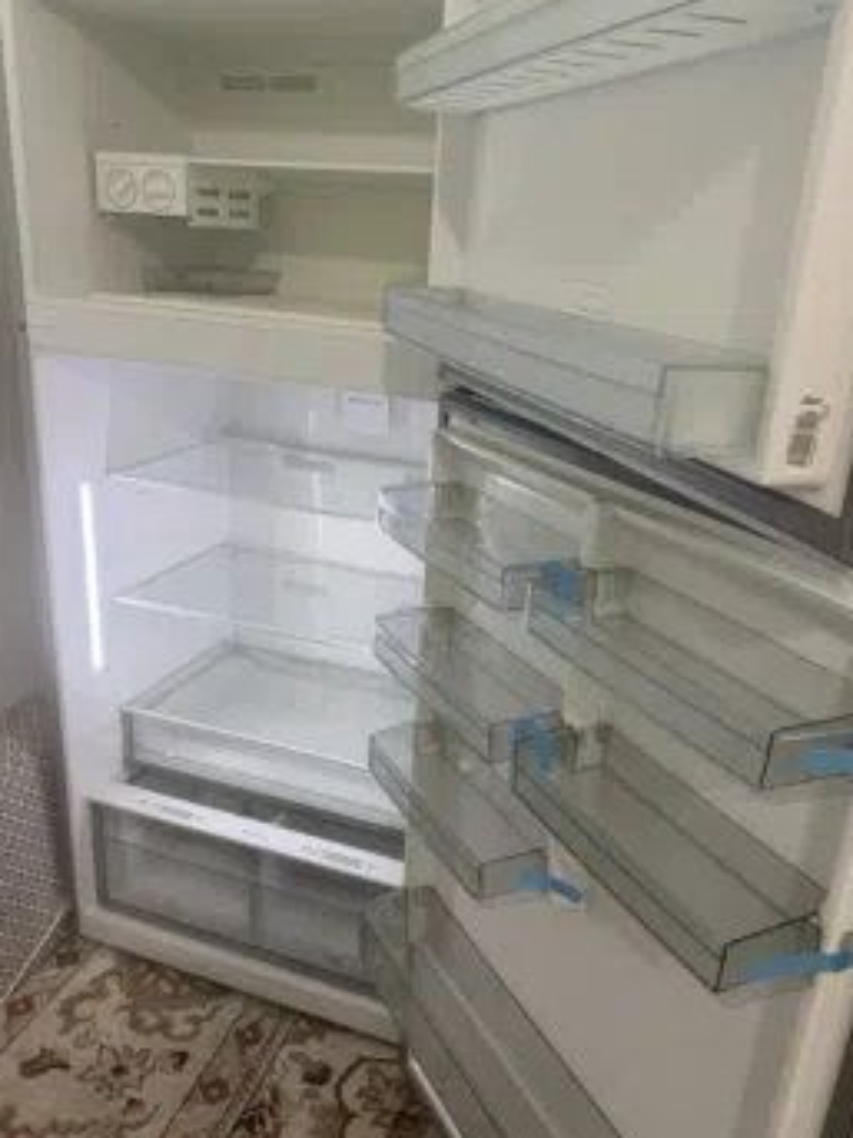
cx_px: 422
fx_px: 921
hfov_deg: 49.7
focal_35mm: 28
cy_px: 597
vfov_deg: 63.4
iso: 320
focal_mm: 6.76
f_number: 1.78
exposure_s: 1/100
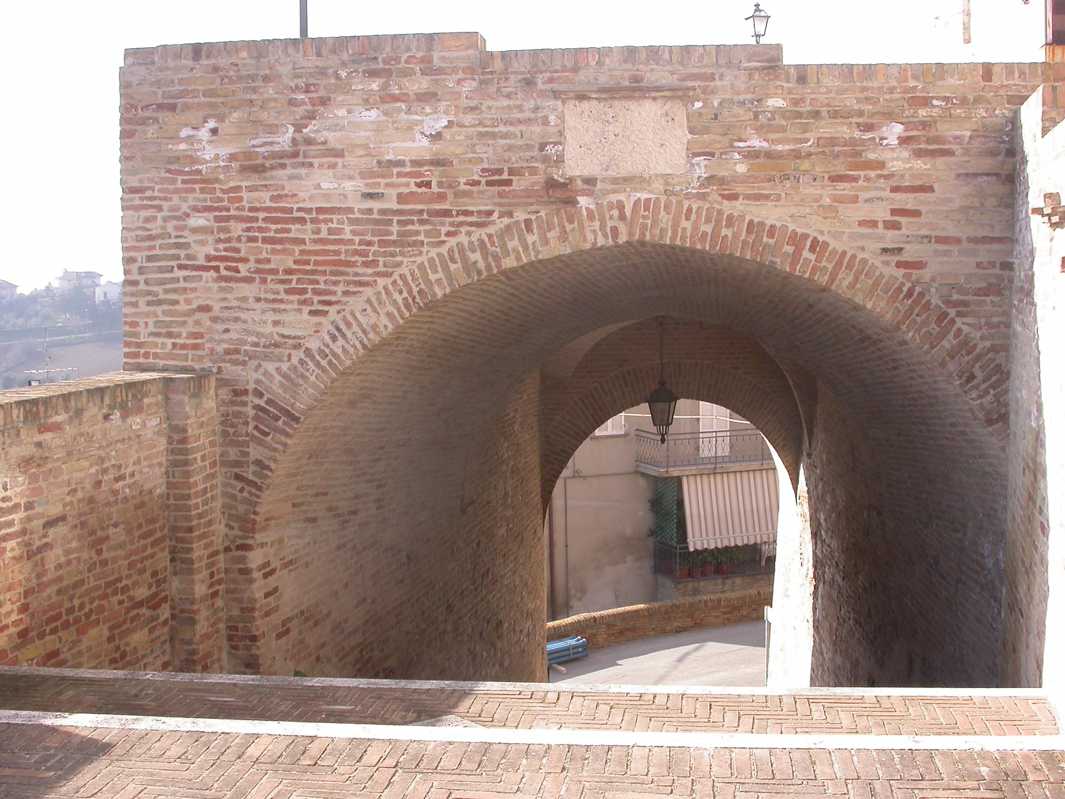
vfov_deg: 32.2
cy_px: 400
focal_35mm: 45
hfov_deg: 42.1
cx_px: 532
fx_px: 1384
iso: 100
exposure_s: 1/195
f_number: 5.6
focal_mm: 9.5
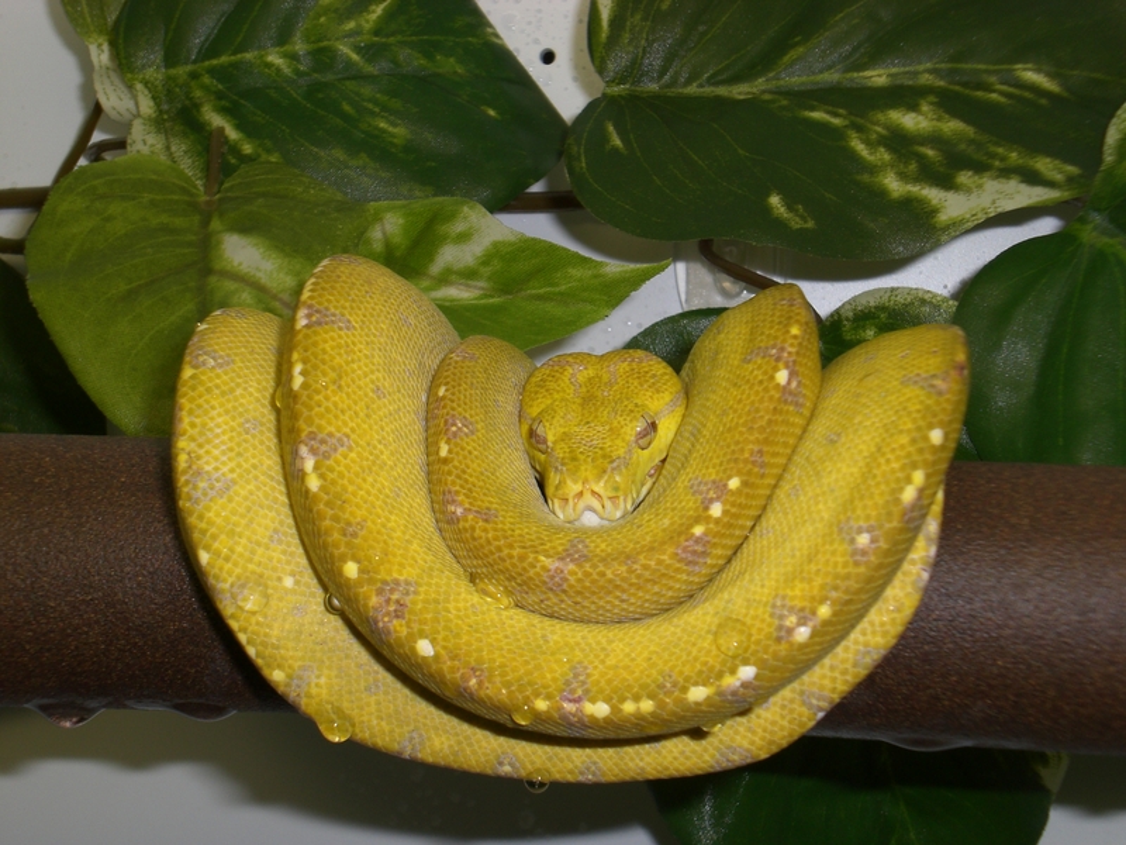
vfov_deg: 19.6
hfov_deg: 26.0
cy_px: 422
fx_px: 2440
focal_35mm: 75
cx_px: 563
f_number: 6.4
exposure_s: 1/30
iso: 50
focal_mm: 12.47
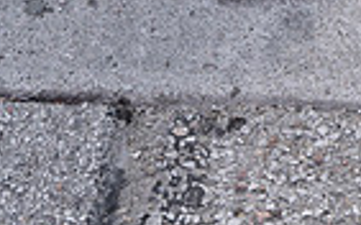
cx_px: 538
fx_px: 2055
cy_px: -229
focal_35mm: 209
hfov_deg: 9.7
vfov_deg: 6.1
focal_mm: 50
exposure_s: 1/250
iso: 800
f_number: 8
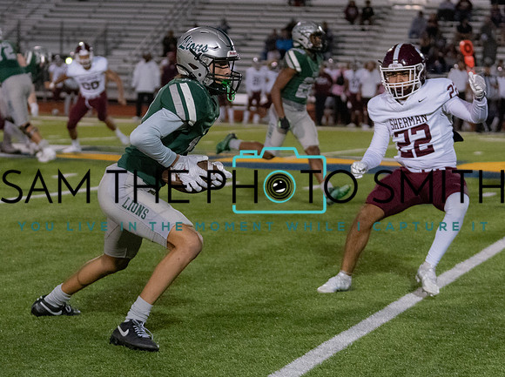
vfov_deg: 10.5
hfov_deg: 14.0
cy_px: 136
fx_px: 2056
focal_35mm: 141
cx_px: 157
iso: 5000
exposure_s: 1/1250
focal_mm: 70
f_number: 2.8
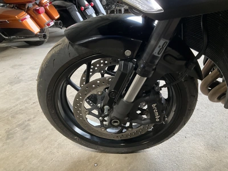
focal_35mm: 29
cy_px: 86
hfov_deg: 61.7
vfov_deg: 48.2
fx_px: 191
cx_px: 114
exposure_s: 1/40
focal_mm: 3
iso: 200
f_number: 1.8
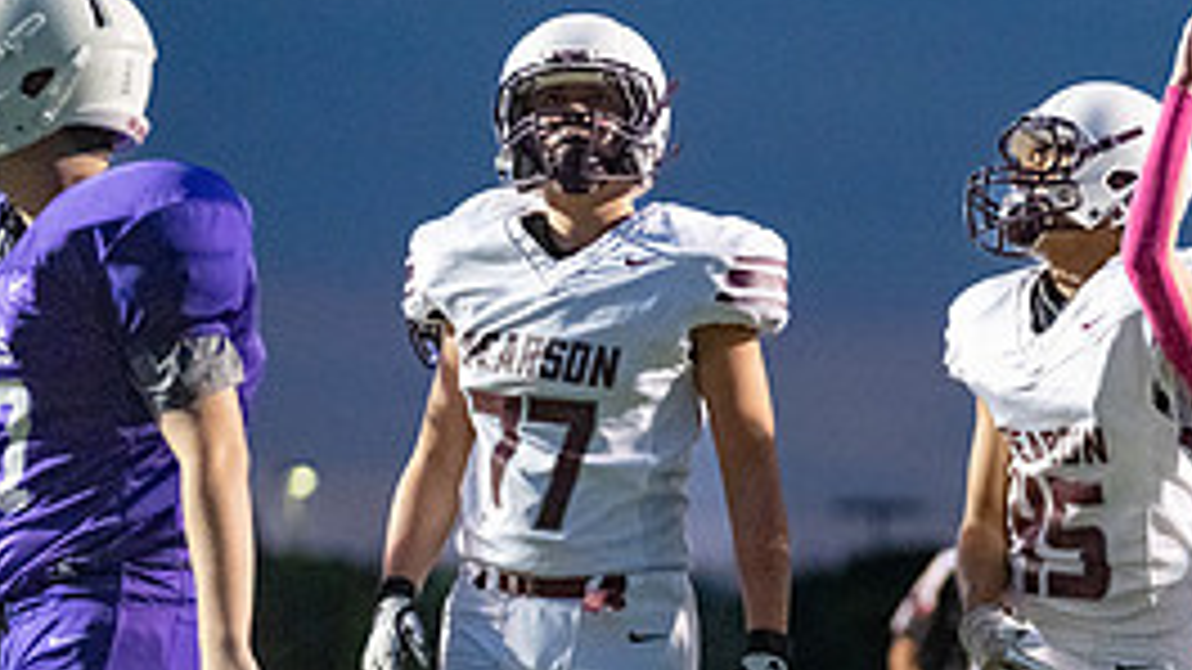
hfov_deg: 7.4
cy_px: 546
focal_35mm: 291
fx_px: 9197
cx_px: 1228
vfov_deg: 4.2
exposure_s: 1/1250
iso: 12800
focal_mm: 127
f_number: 2.8
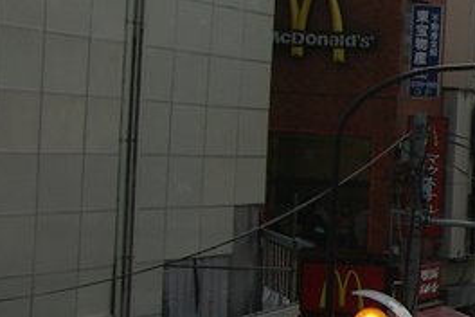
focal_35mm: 204
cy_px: 198
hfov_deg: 9.5
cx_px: 885
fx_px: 2691
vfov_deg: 6.7
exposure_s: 1/500
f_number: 9.5
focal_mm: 35
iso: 200
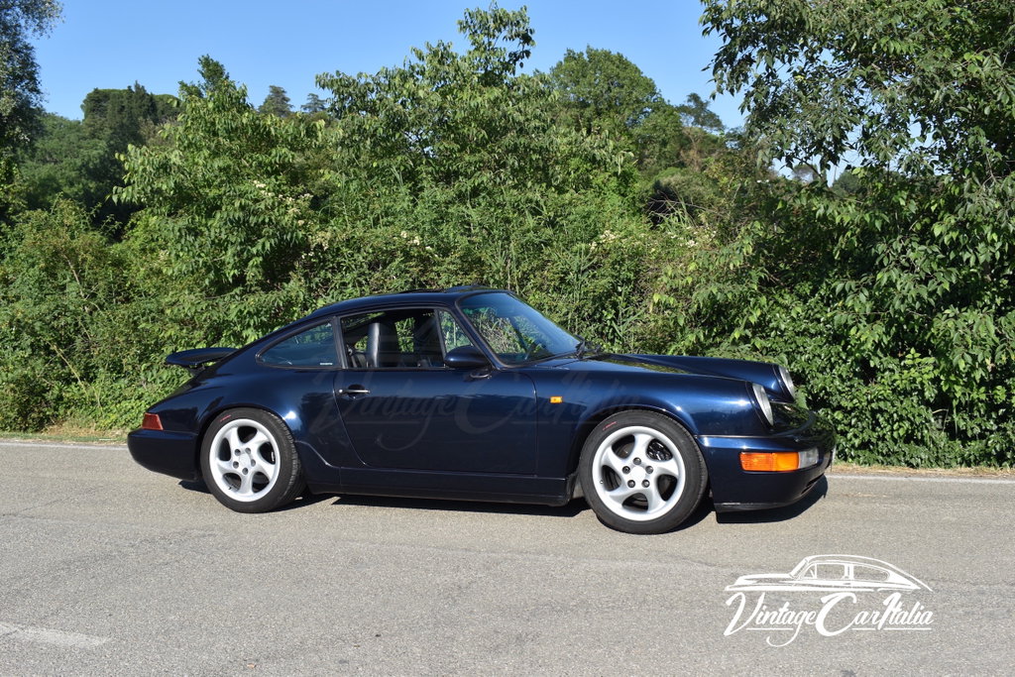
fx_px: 1015
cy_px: 338
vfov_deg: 36.9
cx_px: 508
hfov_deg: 53.1
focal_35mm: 36
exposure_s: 1/250
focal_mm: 24
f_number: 8
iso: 100
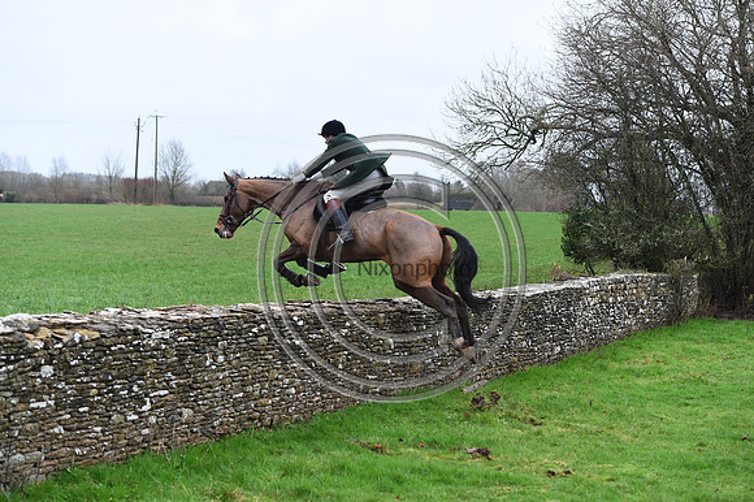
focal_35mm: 78
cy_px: 251
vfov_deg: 17.5
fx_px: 1633
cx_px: 377
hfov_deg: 26.0
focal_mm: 78
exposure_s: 1/1250
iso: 1600
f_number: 4
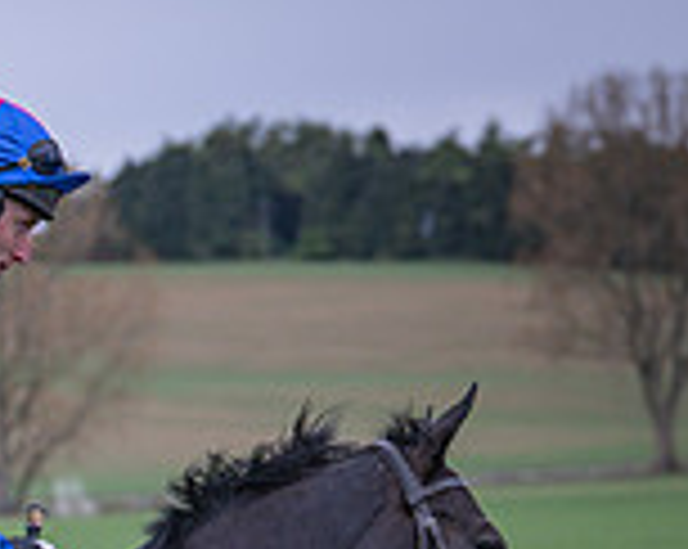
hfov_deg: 6.2
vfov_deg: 4.9
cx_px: -199
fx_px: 6284
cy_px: 918
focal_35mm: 309
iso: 400
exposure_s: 1/1600
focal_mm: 74
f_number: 3.2
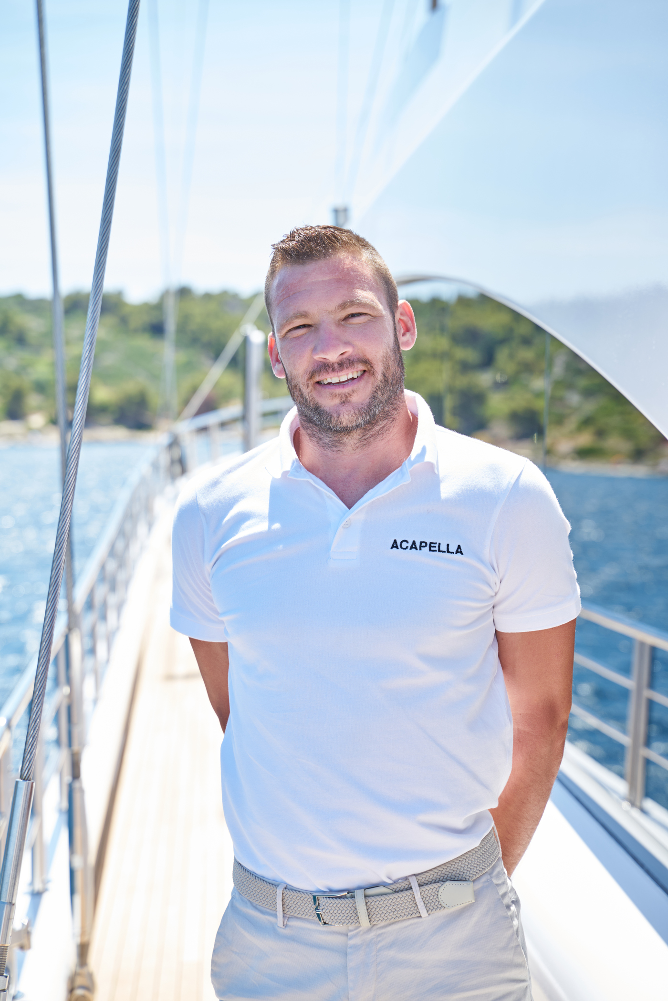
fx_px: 2087
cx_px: 334
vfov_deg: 27.0
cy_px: 500
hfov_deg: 18.2
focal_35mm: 75
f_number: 4.5
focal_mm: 75
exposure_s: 1/350
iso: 200
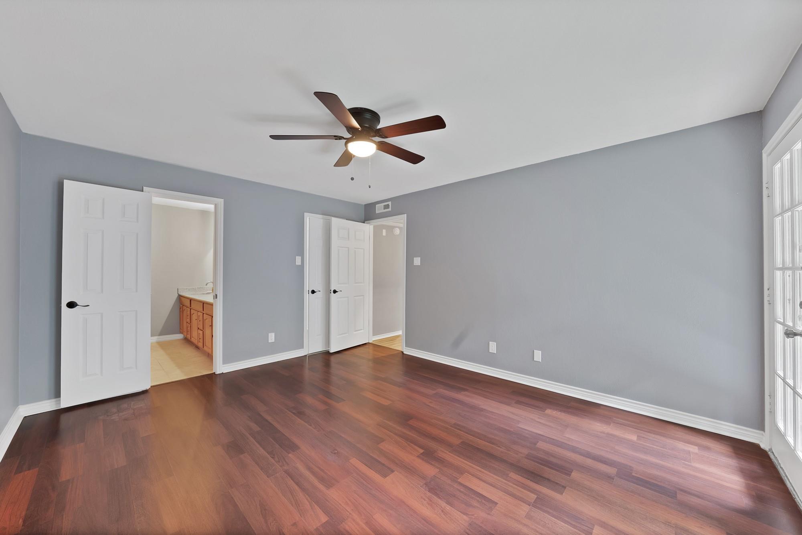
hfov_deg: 112.6
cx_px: 401
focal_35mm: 12
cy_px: 268
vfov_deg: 90.0
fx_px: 267
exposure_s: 1
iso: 640
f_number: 9
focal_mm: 12
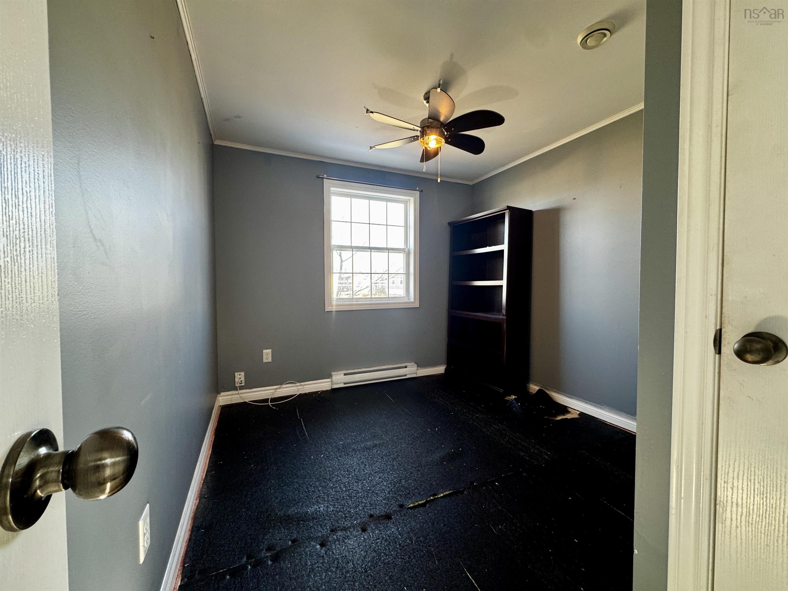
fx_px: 319
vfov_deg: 85.7
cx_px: 394
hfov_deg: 102.1
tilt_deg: -1.6
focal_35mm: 14
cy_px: 296
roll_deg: +0.4
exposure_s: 1/60
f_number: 2.2
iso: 160
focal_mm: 2.22
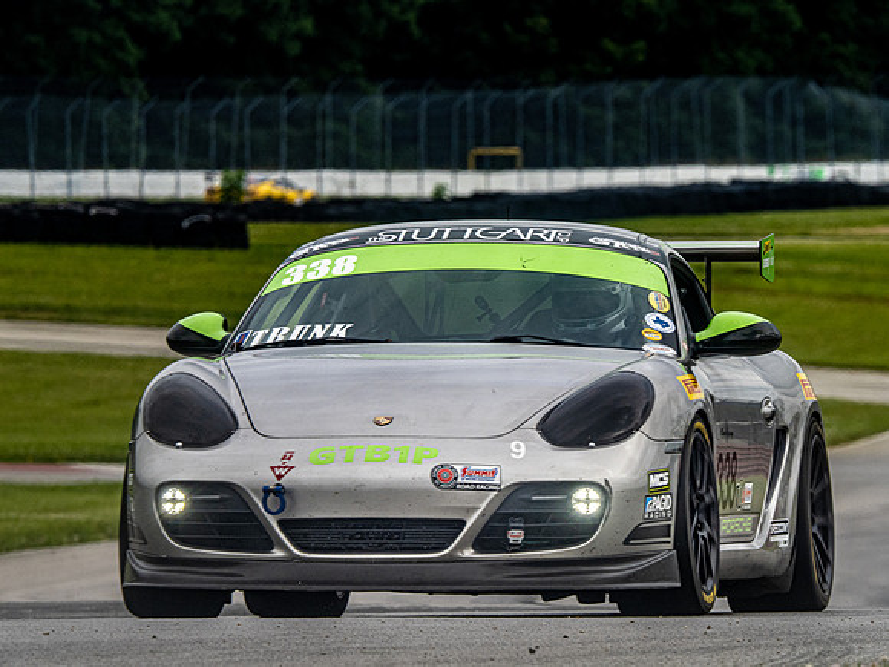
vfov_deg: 1.8
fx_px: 21598
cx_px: 444
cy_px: 334
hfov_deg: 2.4
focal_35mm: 841
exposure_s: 1/320
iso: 320
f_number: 11
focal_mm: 420
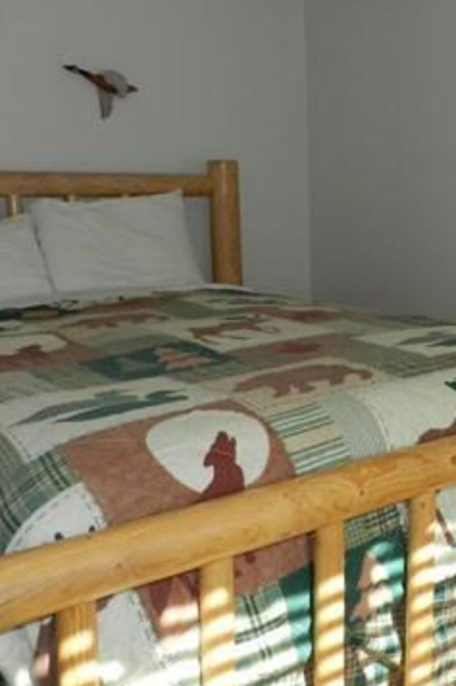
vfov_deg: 45.4
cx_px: 396
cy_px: 330
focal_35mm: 43
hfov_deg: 30.0
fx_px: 818
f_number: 3.4
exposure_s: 1/160
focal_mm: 4
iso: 160
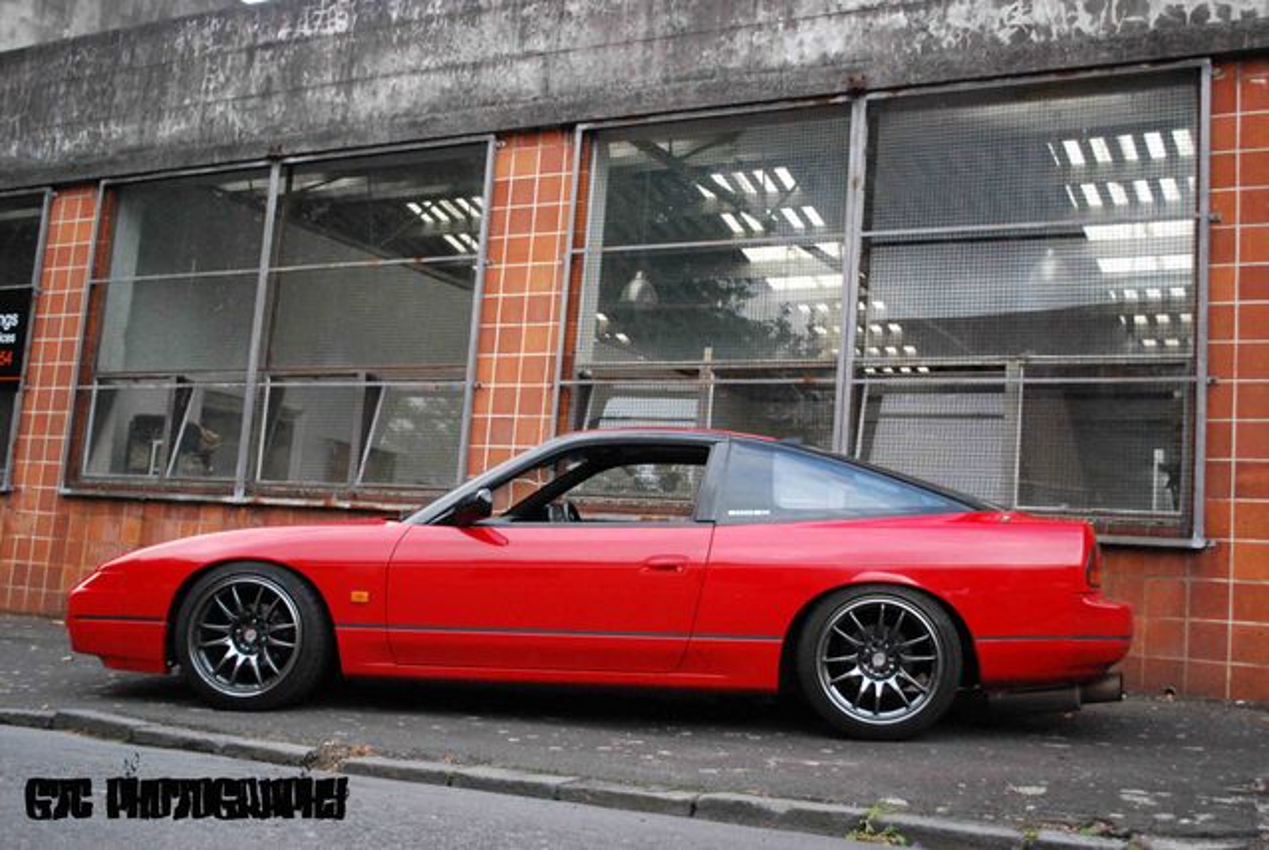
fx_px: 1377
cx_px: 634
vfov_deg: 34.3
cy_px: 425
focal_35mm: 39
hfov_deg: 49.5
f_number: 4.2
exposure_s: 1/13
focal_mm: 26
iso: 1600
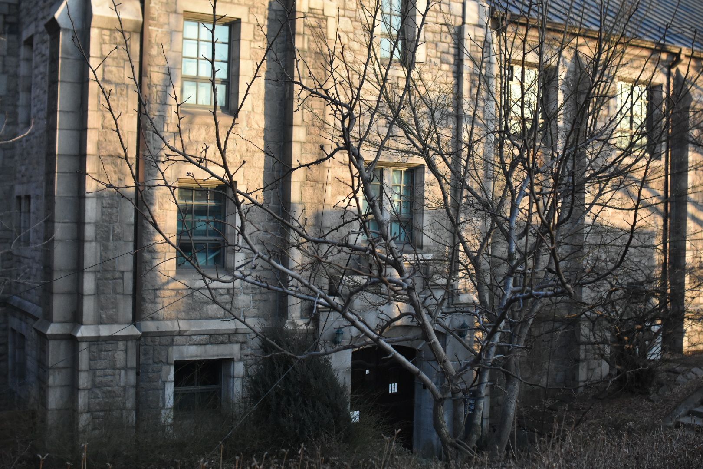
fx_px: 879
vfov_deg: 29.9
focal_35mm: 45
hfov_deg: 43.6
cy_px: 234
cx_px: 352
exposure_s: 1/5000
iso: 3200
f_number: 3.5
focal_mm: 30
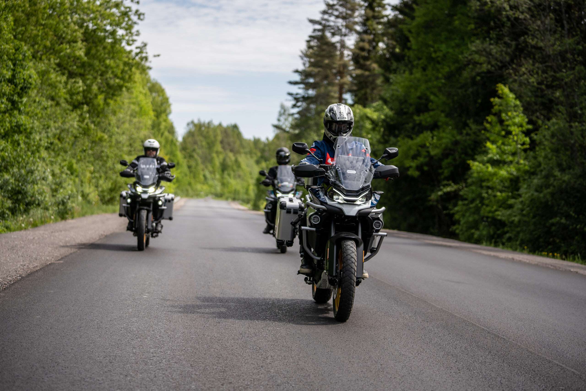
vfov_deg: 19.5
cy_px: 196
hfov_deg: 28.8
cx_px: 293
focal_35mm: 70
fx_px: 1139
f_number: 2.8
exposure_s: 1/1600
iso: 125
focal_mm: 70
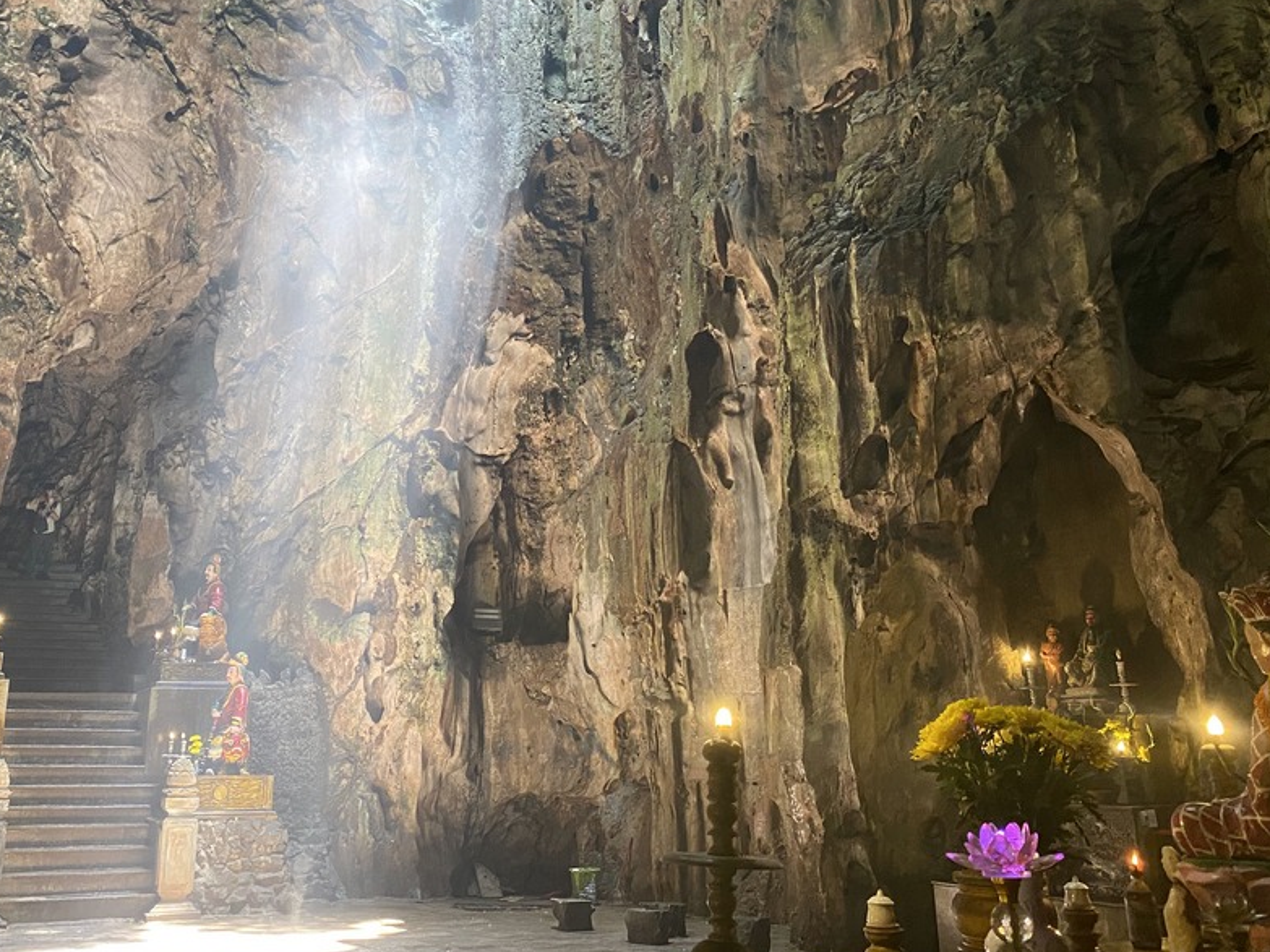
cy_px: 345
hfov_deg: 53.6
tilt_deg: +18.5
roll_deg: -0.6
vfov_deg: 41.4
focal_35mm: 34
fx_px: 1247
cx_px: 511
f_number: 1.8
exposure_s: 1/50
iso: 500
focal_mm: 4.25
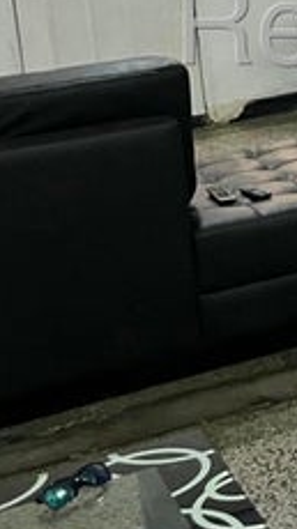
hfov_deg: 9.8
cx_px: 772
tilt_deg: -9.1
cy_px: 23
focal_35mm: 105
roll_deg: +4.2
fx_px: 1473
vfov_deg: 19.9
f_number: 1.6
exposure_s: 1/60
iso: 500
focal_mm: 5.1
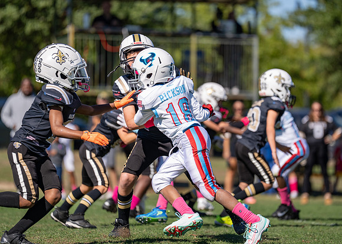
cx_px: 200
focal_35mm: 232
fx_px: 2254
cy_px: 112
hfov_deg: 8.7
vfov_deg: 6.2
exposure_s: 1/2500
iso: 100
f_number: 2.8
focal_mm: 200
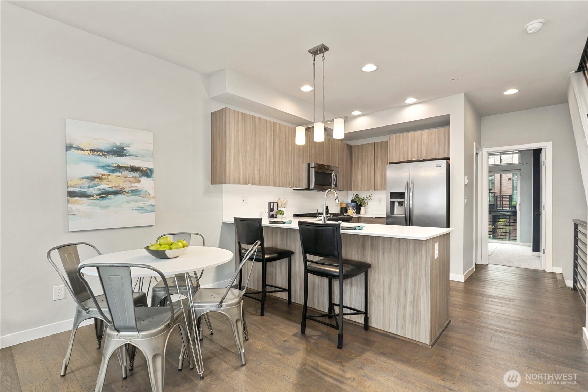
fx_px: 278
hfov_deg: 93.3
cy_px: 196
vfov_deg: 70.4
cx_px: 294
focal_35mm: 17
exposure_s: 1/2.5
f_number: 9
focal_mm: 17
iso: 800
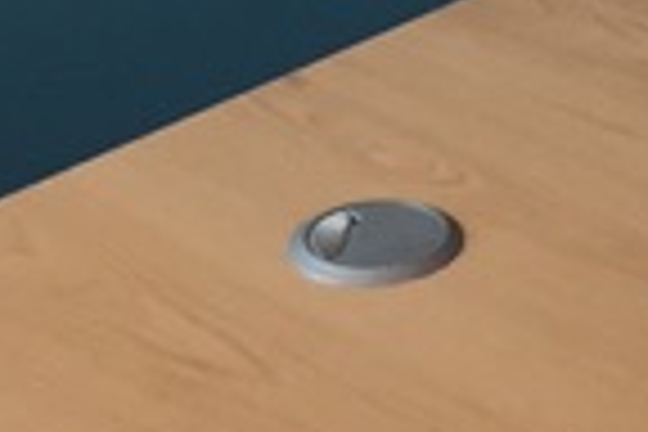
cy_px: -1089
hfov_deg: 9.3
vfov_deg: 5.7
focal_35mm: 215
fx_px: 3870
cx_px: 999
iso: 80
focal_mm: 4.15
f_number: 2.2
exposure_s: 1/30
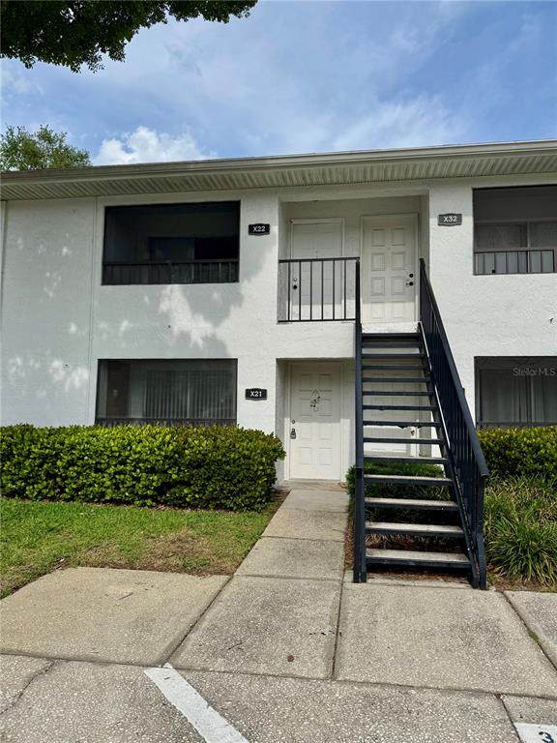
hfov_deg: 56.8
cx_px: 278
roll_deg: -0.4
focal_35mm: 24
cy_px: 372
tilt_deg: +4.3
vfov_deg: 71.6
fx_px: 515
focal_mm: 6.76
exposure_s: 1/5348
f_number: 1.78
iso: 80
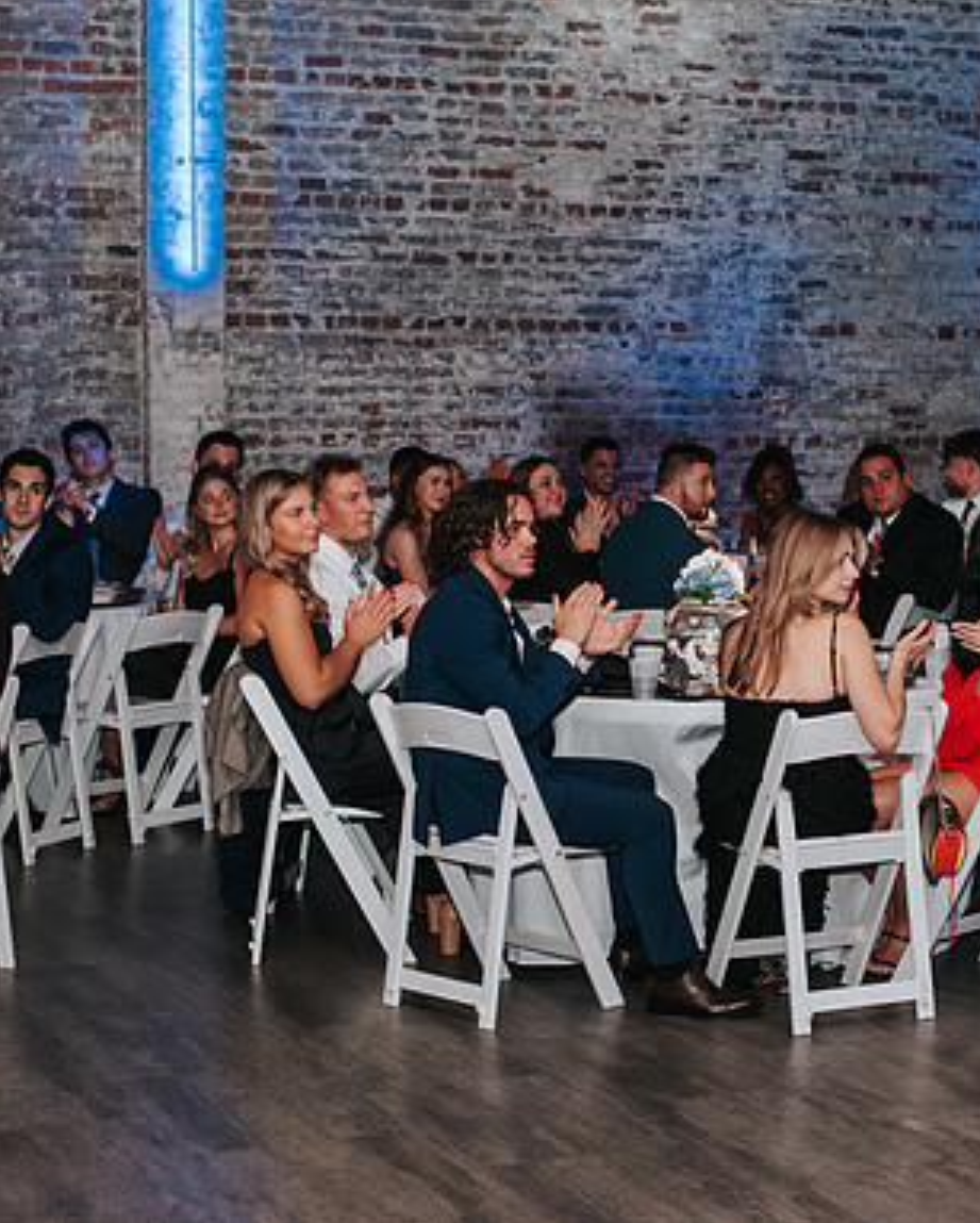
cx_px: 715
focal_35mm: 71
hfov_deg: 21.4
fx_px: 2571
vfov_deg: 26.7
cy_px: 608
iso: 1000
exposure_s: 1/125
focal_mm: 50
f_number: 3.5
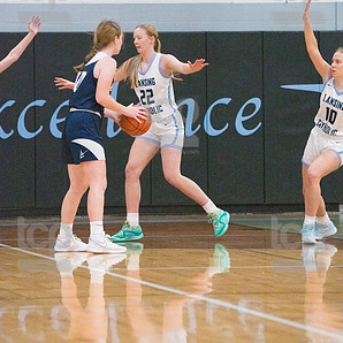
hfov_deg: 6.8
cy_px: 123
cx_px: 172
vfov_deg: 6.8
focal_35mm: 257
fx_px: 2881
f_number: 5
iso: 10000
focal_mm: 200
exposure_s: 1/1250
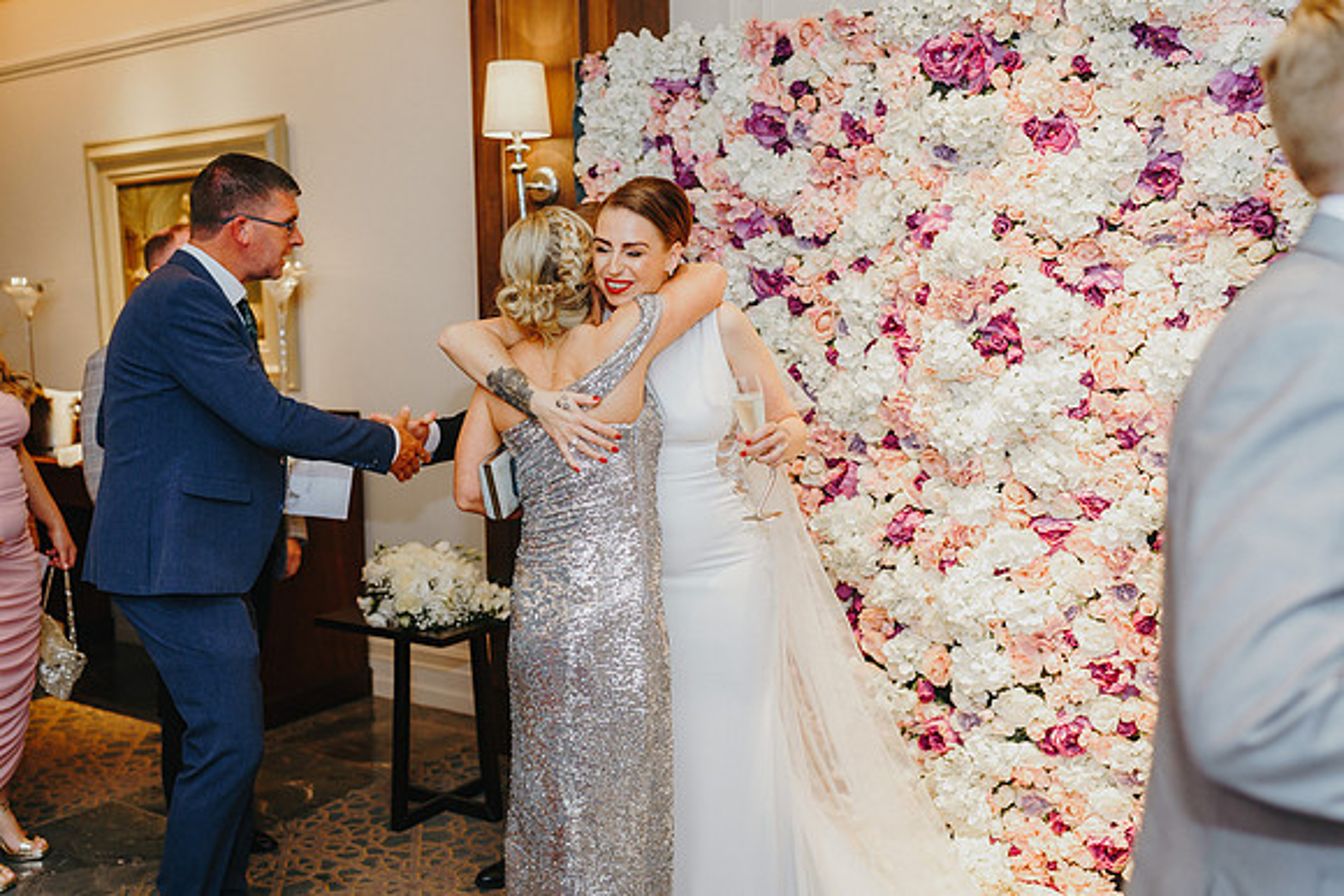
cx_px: 672
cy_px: 448
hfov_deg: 54.4
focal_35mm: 35
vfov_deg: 37.9
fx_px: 1307
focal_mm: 35
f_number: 2.2
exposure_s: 1/200
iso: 1000
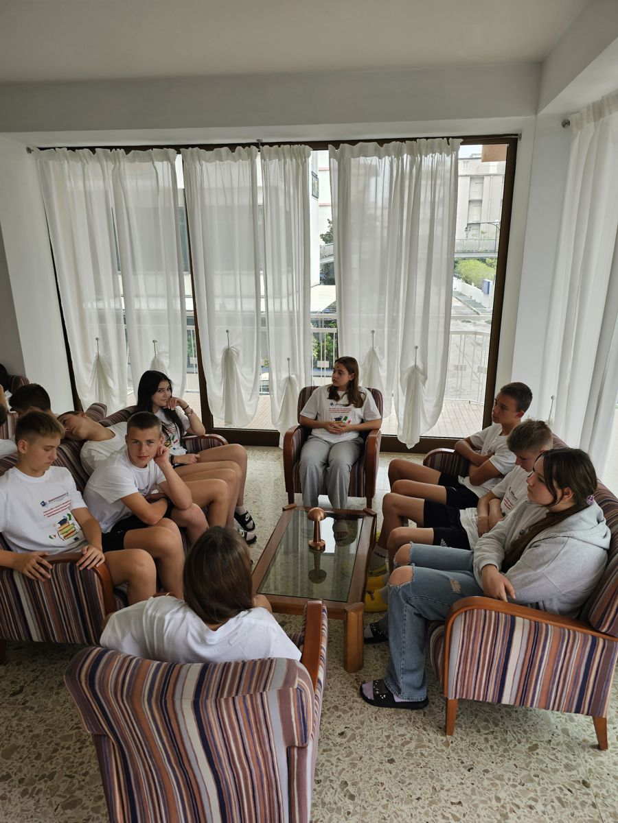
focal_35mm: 23
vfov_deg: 73.9
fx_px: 547
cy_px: 412
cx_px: 309
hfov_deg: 58.9
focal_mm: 6.3
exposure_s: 1/100
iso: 40
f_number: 1.7
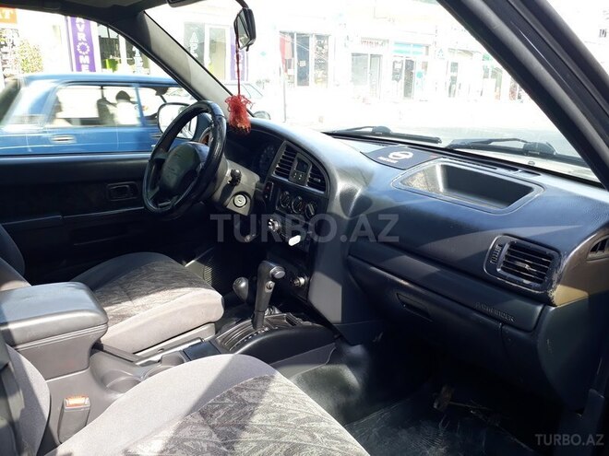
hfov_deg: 65.3
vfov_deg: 51.4
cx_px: 304
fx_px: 475
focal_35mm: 27
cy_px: 228
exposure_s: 1/126
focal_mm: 3.6
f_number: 1.9
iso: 40
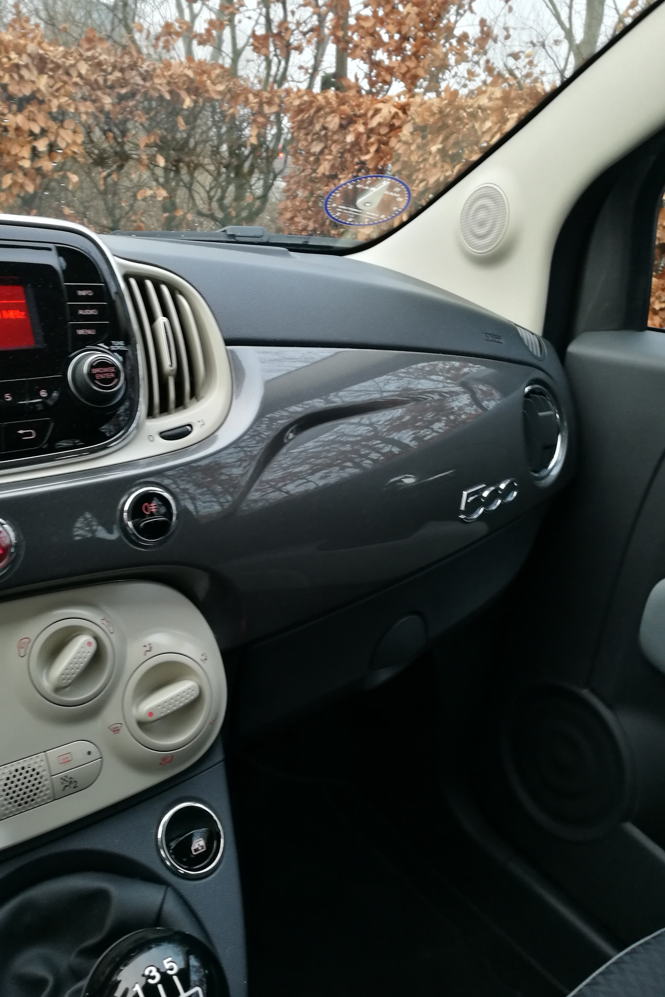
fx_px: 803
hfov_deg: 44.9
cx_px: 304
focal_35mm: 29
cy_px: 513
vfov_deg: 63.6
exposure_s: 1/33.3
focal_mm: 4.5
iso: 160
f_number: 2.2
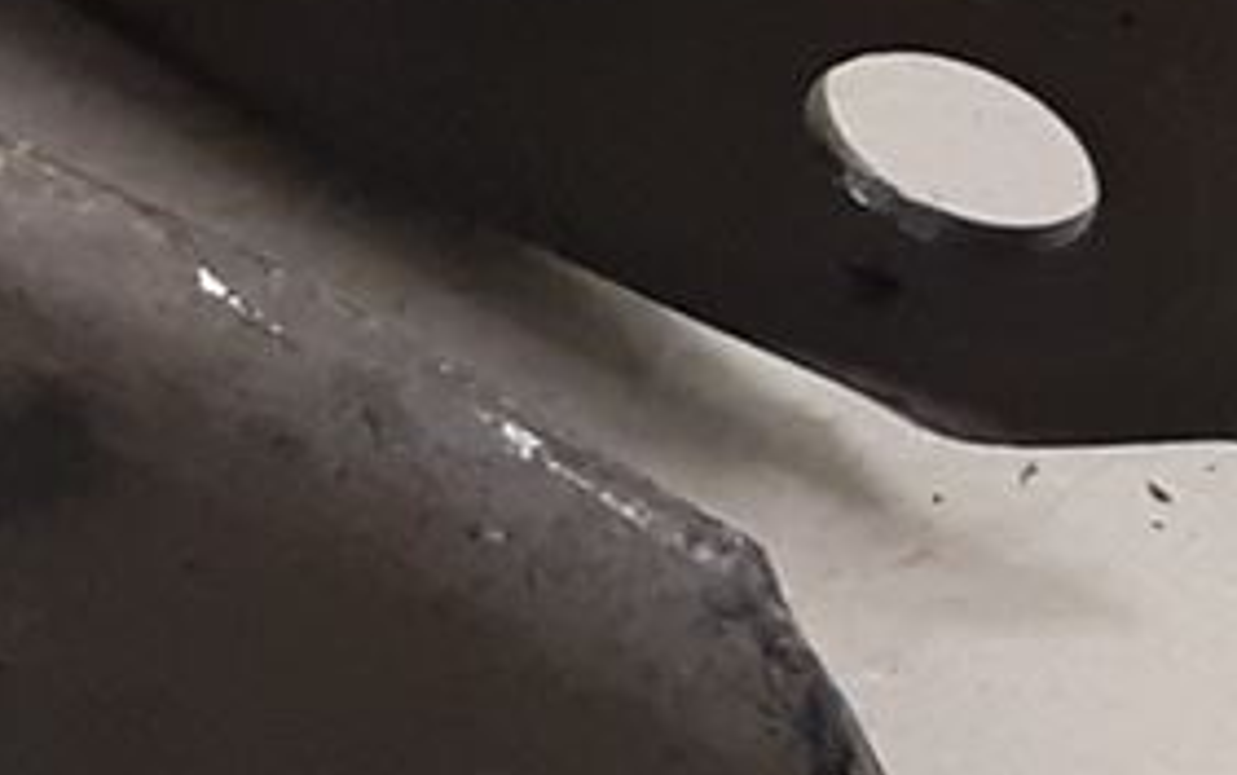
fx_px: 6780
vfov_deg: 6.3
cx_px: -2201
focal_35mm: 201
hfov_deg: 8.9
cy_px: -912
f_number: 1.7
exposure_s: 1/50
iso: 200
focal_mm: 3.93
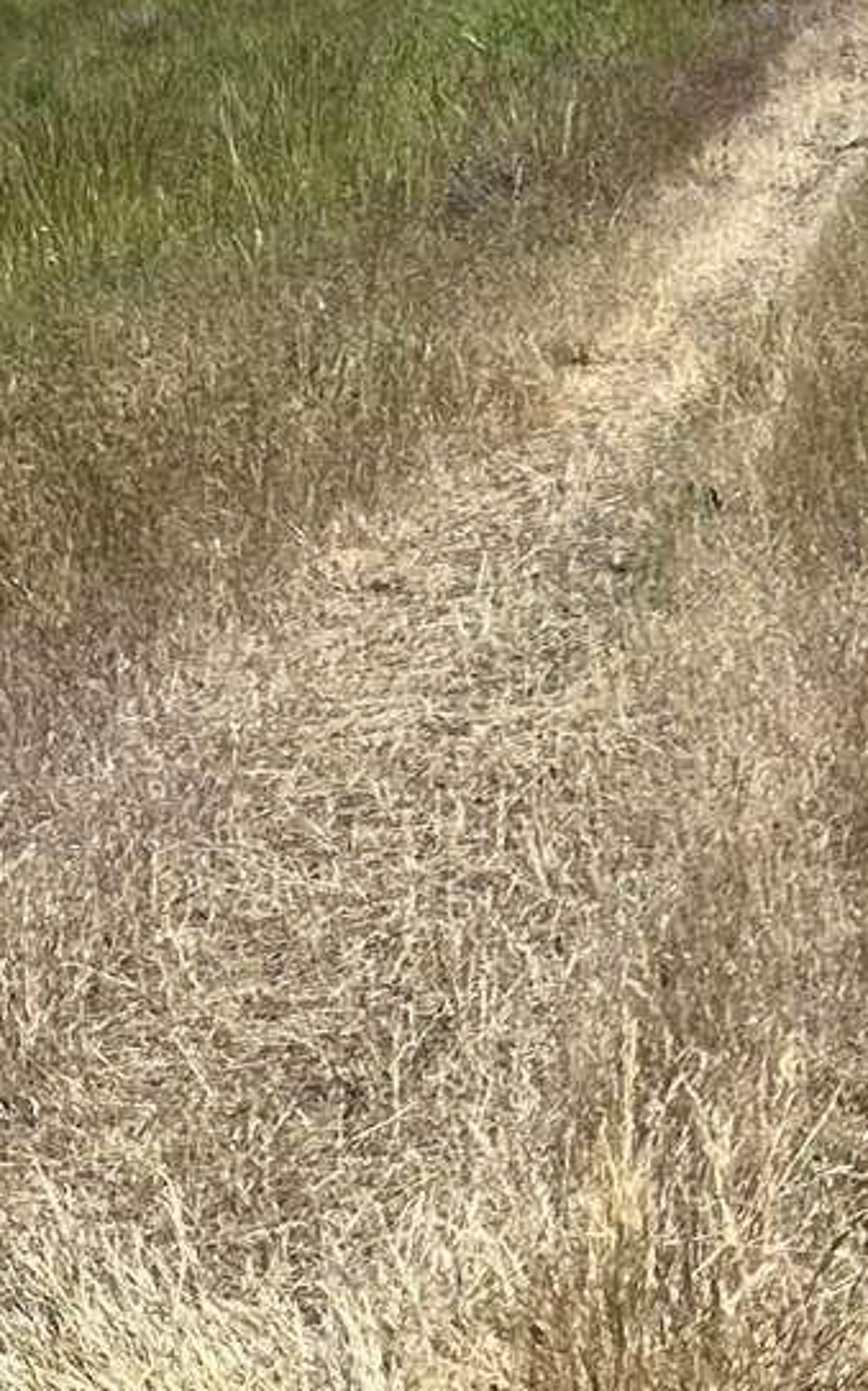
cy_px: 200
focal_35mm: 117
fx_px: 4432
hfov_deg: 9.7
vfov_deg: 17.6
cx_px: 2169
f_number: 1.6
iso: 50
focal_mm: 5.1
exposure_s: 1/3049
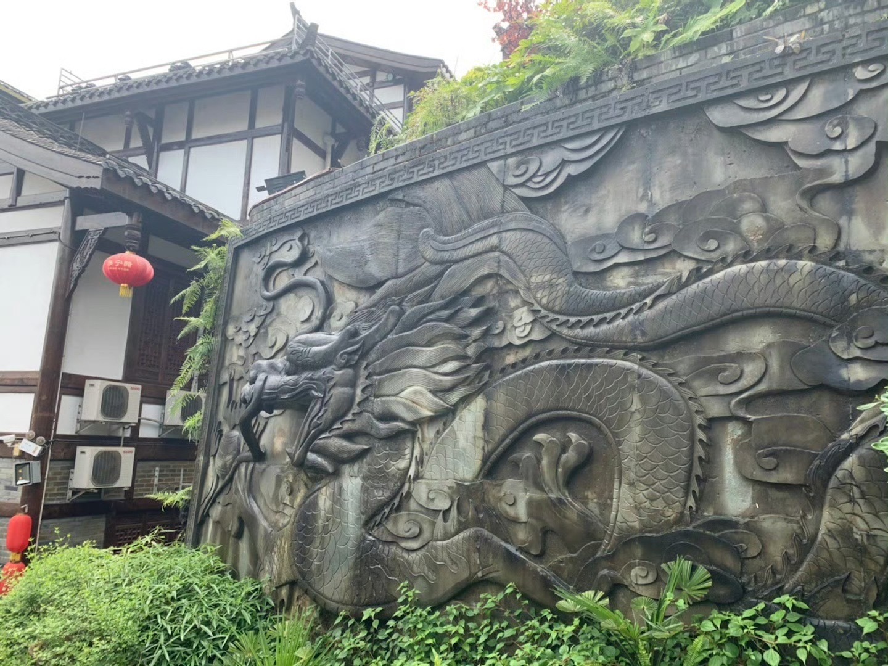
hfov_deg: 67.3
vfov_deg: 53.1
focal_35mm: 26
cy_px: 333
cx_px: 444
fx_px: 667
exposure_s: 1/433
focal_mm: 4.25
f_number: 1.8
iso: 25
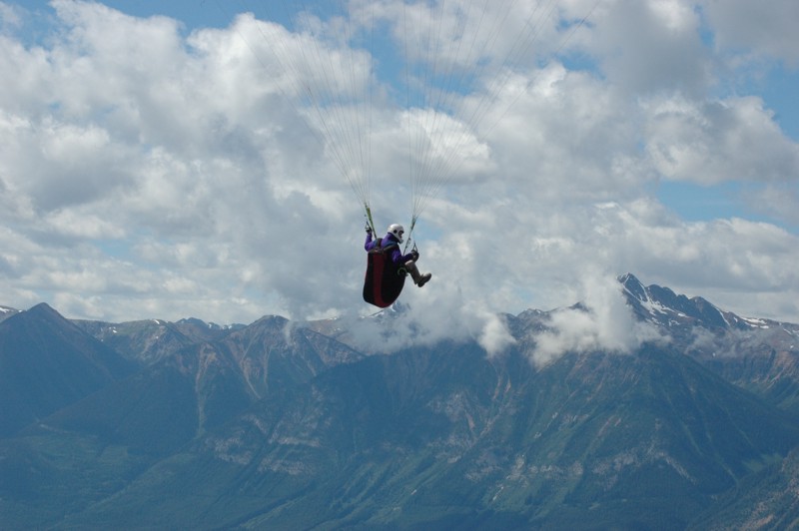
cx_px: 400
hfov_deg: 19.5
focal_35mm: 105
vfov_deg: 13.0
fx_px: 2328
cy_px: 266
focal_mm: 70
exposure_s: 1/500
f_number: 11
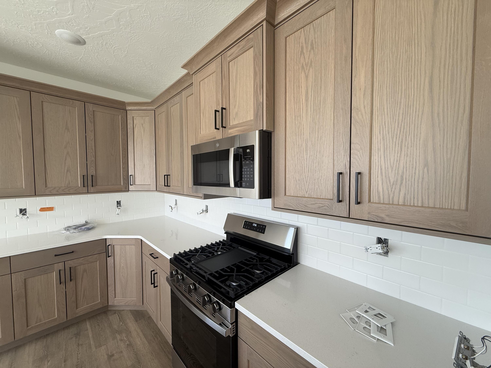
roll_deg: +0.1
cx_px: 246
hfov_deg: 102.1
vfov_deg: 85.7
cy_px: 184
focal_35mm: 14
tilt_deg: -1.9
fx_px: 199
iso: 100
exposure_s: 1/120
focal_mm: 2.22
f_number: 2.2
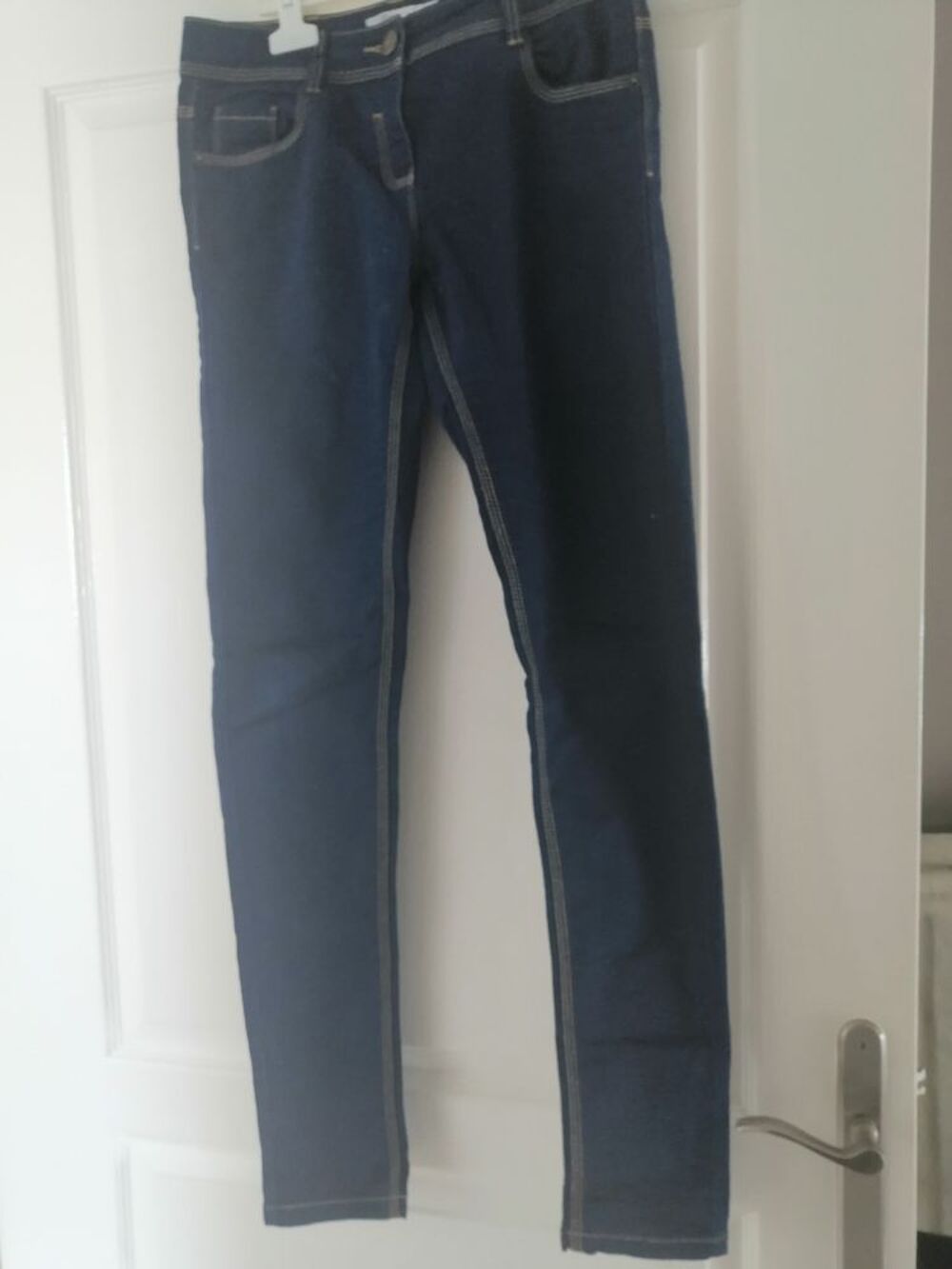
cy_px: 634
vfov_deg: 67.3
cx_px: 476
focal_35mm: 26
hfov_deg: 53.1
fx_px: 953
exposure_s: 1/33.3
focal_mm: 3.96
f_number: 1.8
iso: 200
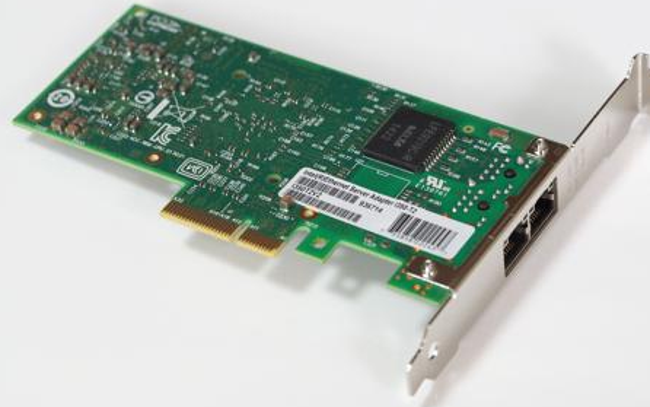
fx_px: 2428
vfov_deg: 9.6
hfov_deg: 15.3
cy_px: 178
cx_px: 344
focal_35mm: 137
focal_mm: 60
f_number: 4
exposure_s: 1/125
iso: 1600
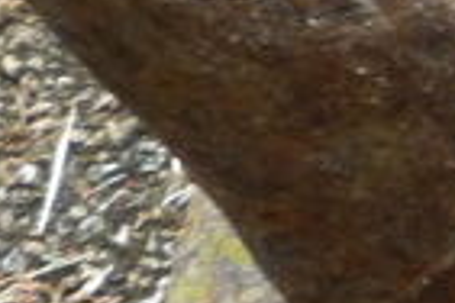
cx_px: 875
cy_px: 158
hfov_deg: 8.8
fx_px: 2793
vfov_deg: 6.2
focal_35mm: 221
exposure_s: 1/30
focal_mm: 5.2
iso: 250
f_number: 3.3
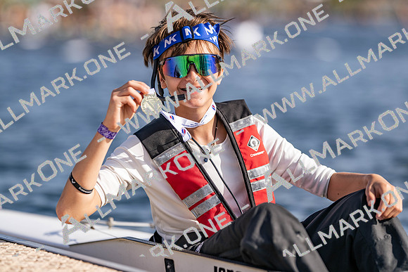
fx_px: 1530
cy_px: 136
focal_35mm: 135
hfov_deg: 15.2
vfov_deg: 10.2
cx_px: 204
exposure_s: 1/5000
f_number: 1.8
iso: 64
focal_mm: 135
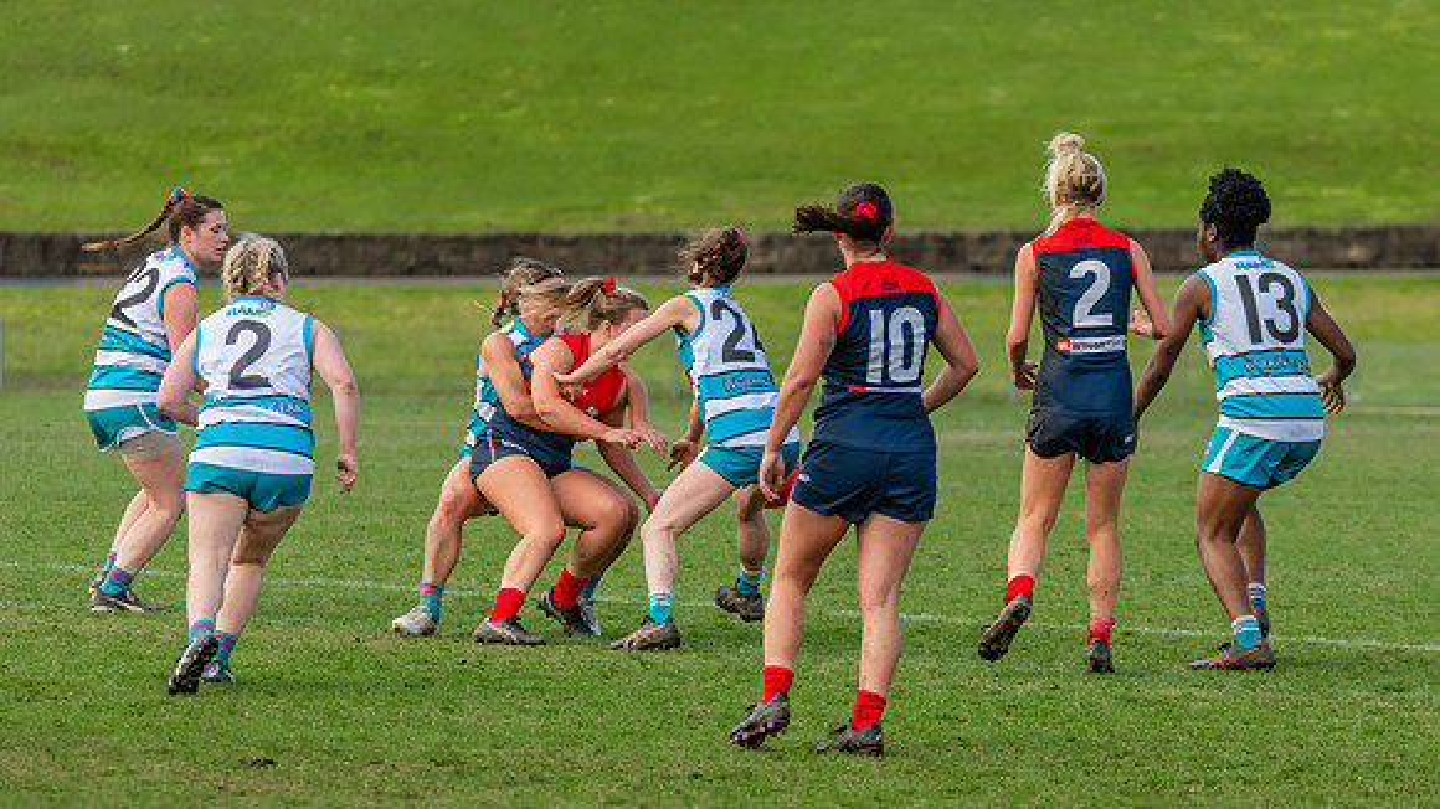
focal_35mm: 271
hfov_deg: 8.0
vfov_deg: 4.5
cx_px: 776
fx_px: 10355
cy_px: 389
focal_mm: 210
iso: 900
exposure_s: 1/1600
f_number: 5.3
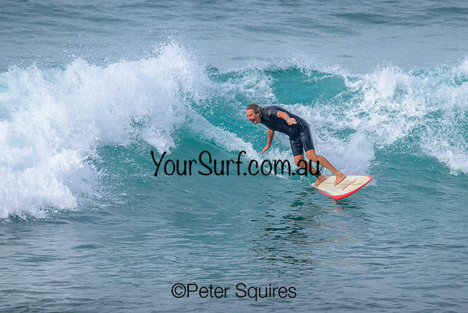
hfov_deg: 3.1
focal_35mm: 676
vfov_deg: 2.0
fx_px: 8785
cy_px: 140
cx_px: 282
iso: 1250
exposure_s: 1/2000
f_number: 11
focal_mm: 560
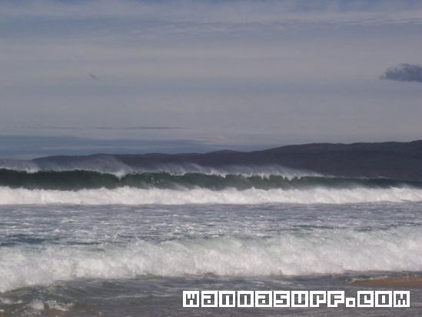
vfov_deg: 13.3
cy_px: 158
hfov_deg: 17.7
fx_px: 1353
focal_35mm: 111
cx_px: 211
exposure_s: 1/750
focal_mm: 16.8
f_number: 9.5
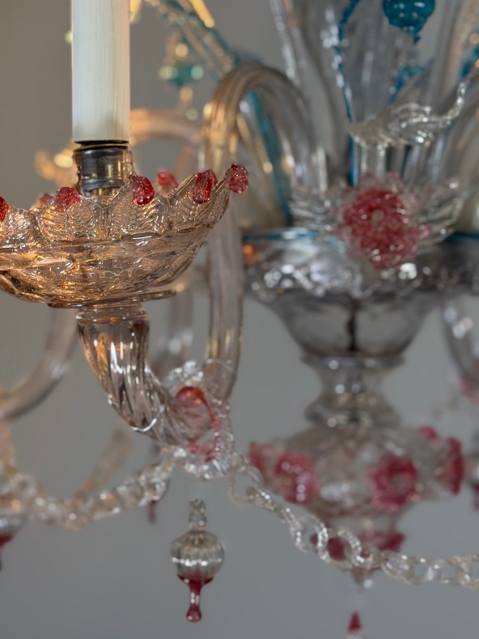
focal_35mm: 73
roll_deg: -1.2
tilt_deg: +6.1
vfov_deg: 26.5
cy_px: 200
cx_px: 176
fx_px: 1346
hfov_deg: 20.1
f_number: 1.78
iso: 80
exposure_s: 1/100
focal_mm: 6.76
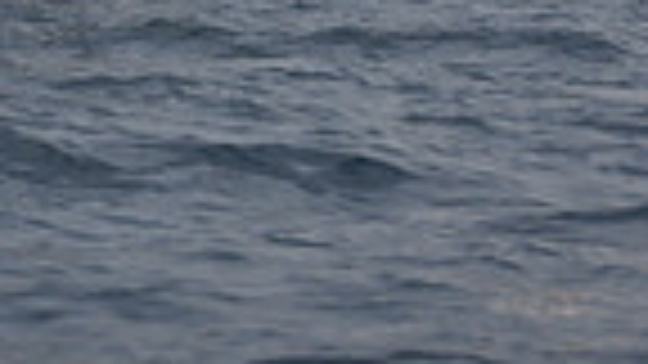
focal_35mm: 422
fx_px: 7251
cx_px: -38
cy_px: -912
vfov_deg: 2.8
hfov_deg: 5.1
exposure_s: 1/640
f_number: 4.5
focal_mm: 100
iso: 500
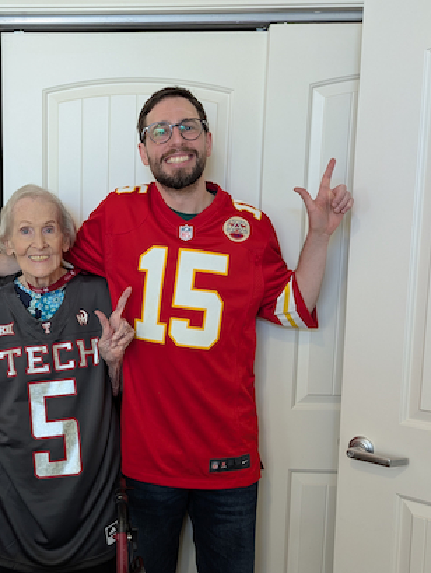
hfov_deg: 35.7
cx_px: 87
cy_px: 342
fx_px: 646
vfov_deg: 47.5
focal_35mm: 39
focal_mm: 6.81
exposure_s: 1/23.8
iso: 95
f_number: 1.85
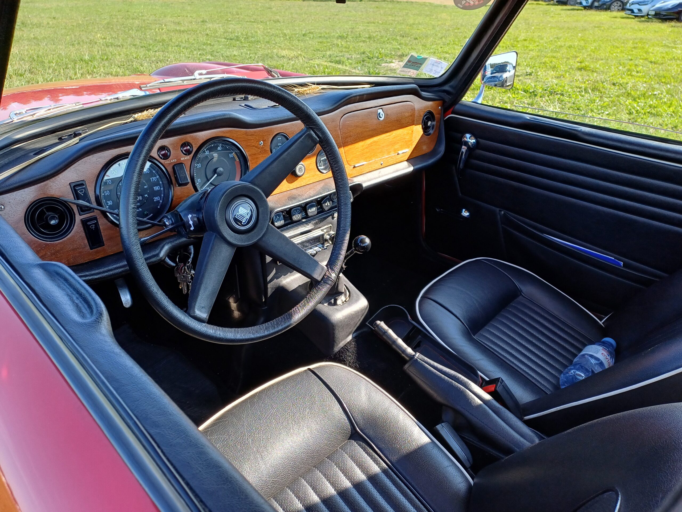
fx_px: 493
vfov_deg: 54.9
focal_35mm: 25
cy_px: 256
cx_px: 341
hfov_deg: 69.4
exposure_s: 1/186
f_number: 1.8
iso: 50
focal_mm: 4.65
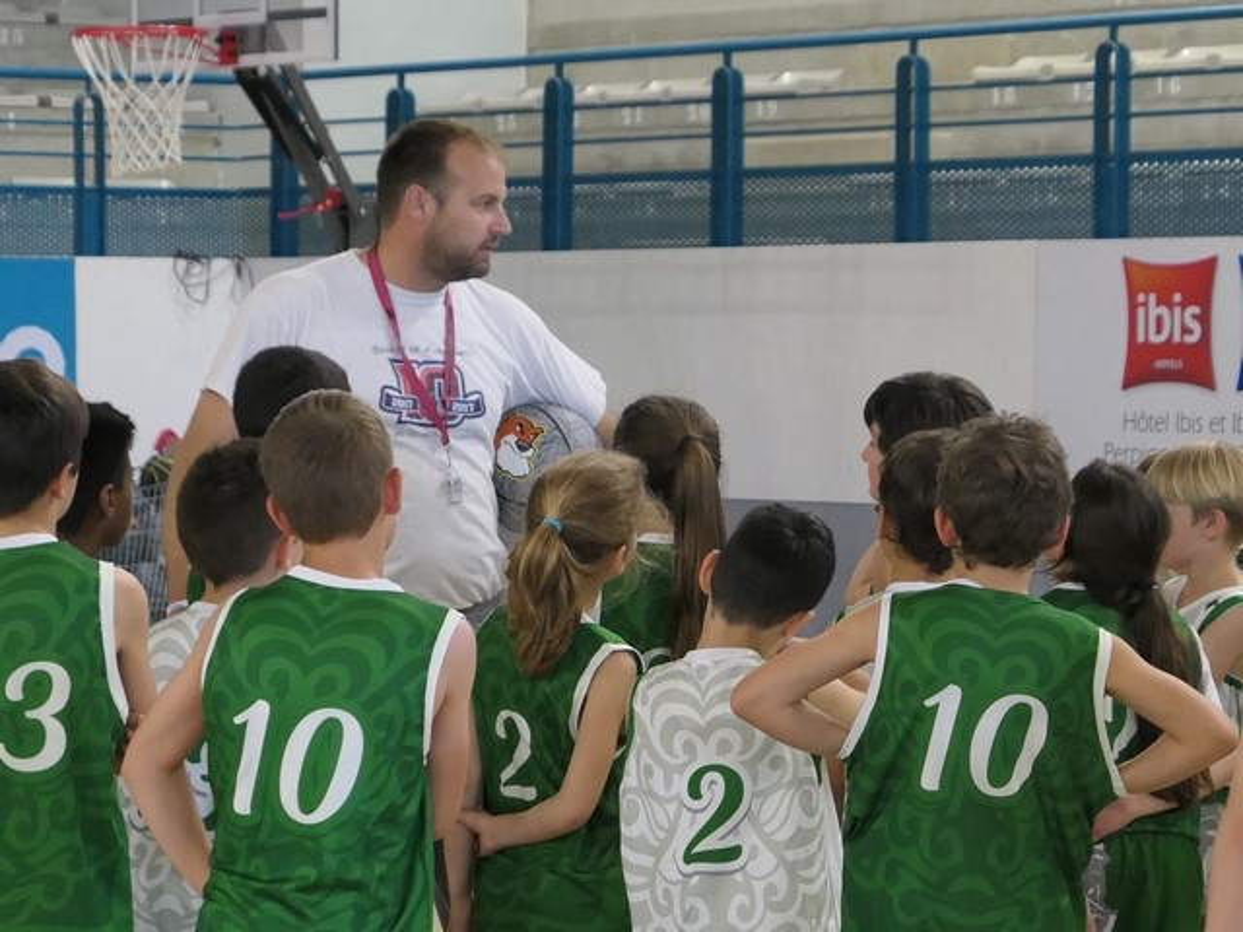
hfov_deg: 12.7
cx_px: 622
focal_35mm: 156
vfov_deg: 9.5
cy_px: 466
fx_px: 5602
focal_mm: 26.4
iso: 1000
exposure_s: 1/125
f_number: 2.8
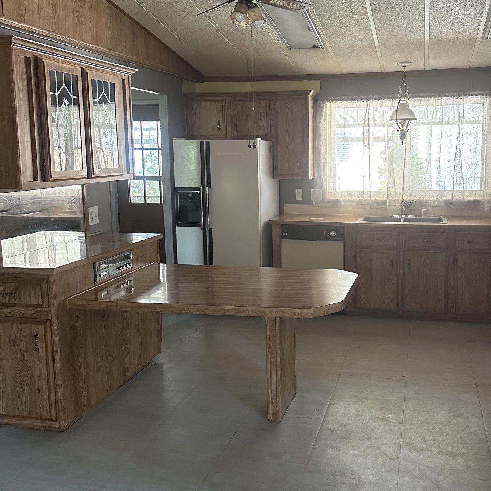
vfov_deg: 46.0
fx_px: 578
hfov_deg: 45.7
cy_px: 232
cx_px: 303
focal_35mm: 36
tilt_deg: -7.8
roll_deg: -0.9
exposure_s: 1/60
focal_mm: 6.86
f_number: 1.78
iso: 500
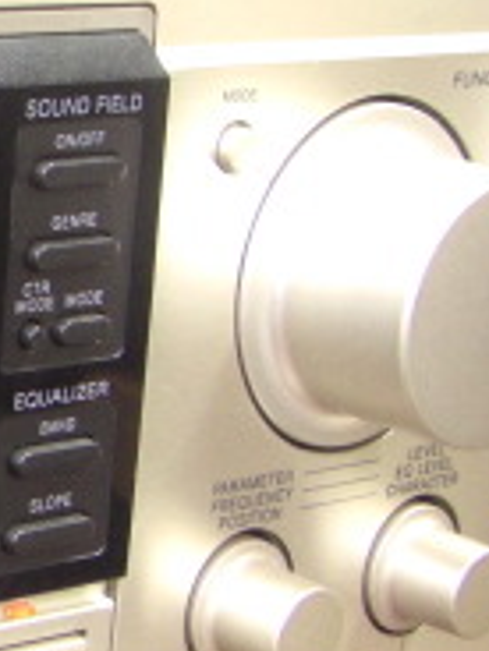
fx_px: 2486
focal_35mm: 132
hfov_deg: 10.1
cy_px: 301
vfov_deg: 14.9
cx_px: -588
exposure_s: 1/4
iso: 200
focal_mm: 6.3
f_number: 3.4
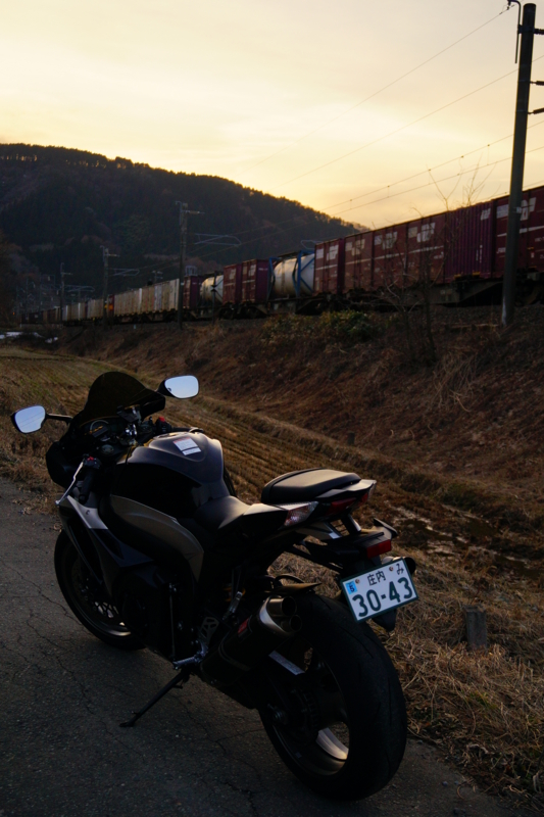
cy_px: 408
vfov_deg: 41.1
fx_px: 1088
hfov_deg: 28.1
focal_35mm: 48
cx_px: 272
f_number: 4.5
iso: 400
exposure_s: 1/800
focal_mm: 32
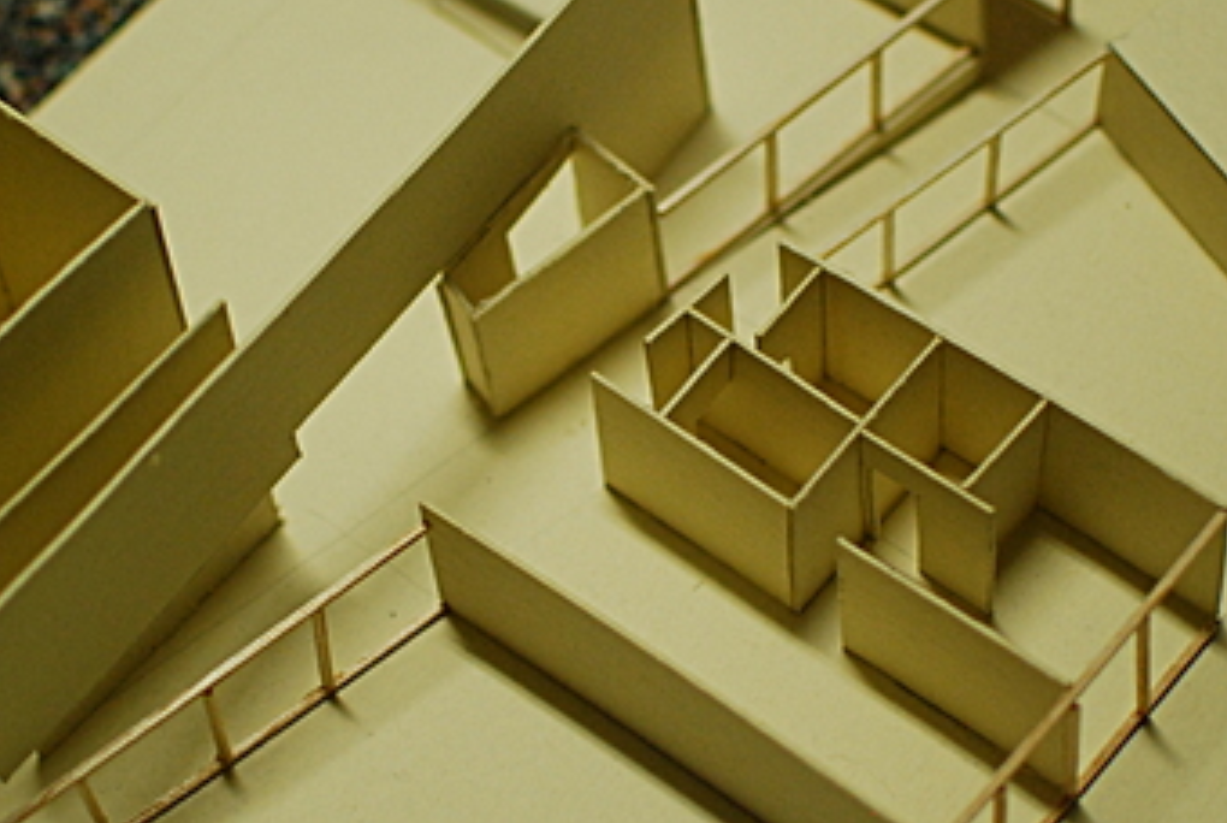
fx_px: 3240
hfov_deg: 21.4
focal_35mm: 95
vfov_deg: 14.5
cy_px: 303
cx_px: 521
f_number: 1.8
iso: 500
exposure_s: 1/160
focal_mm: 35
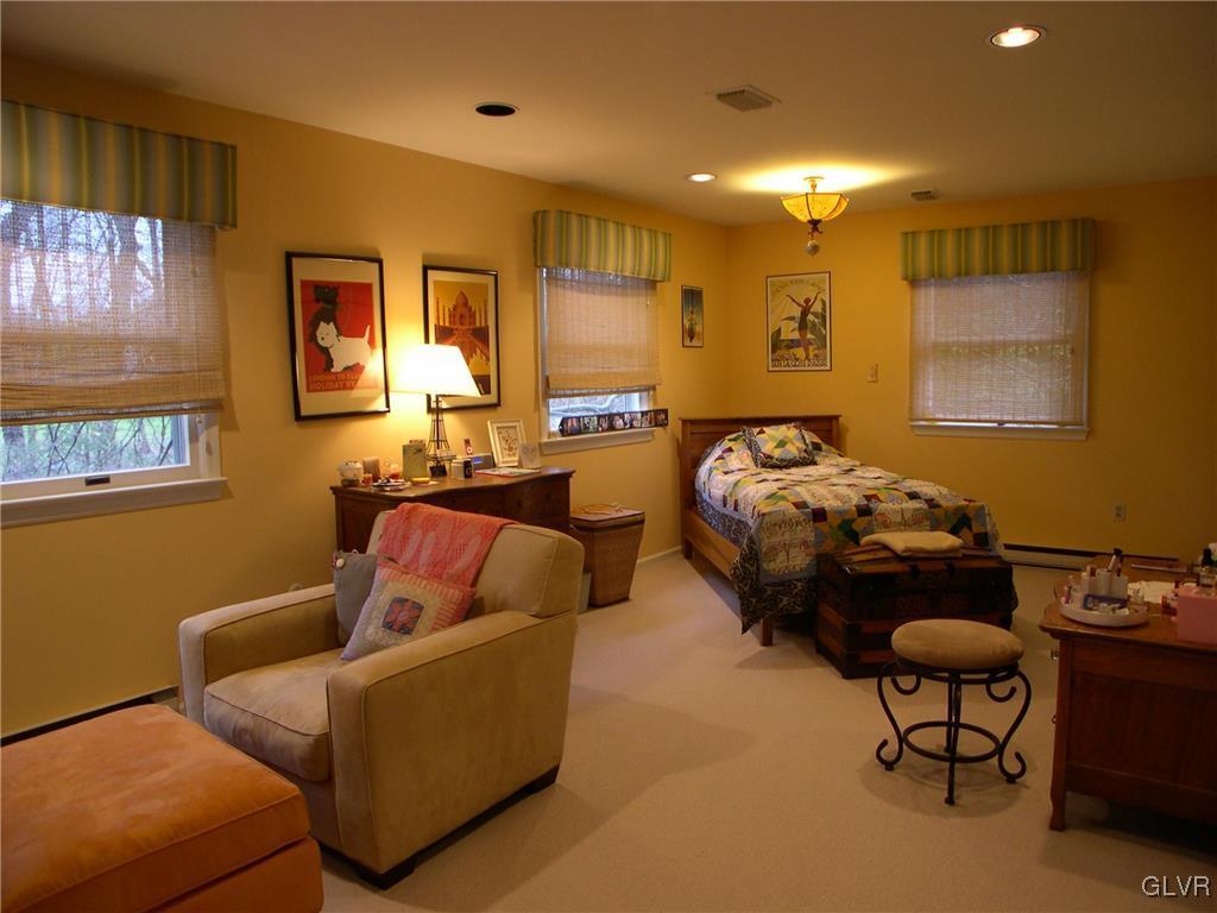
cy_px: 456
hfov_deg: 49.0
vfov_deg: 37.7
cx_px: 608
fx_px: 1336
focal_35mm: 38
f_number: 2.8
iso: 100
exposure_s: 1/5.4
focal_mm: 8
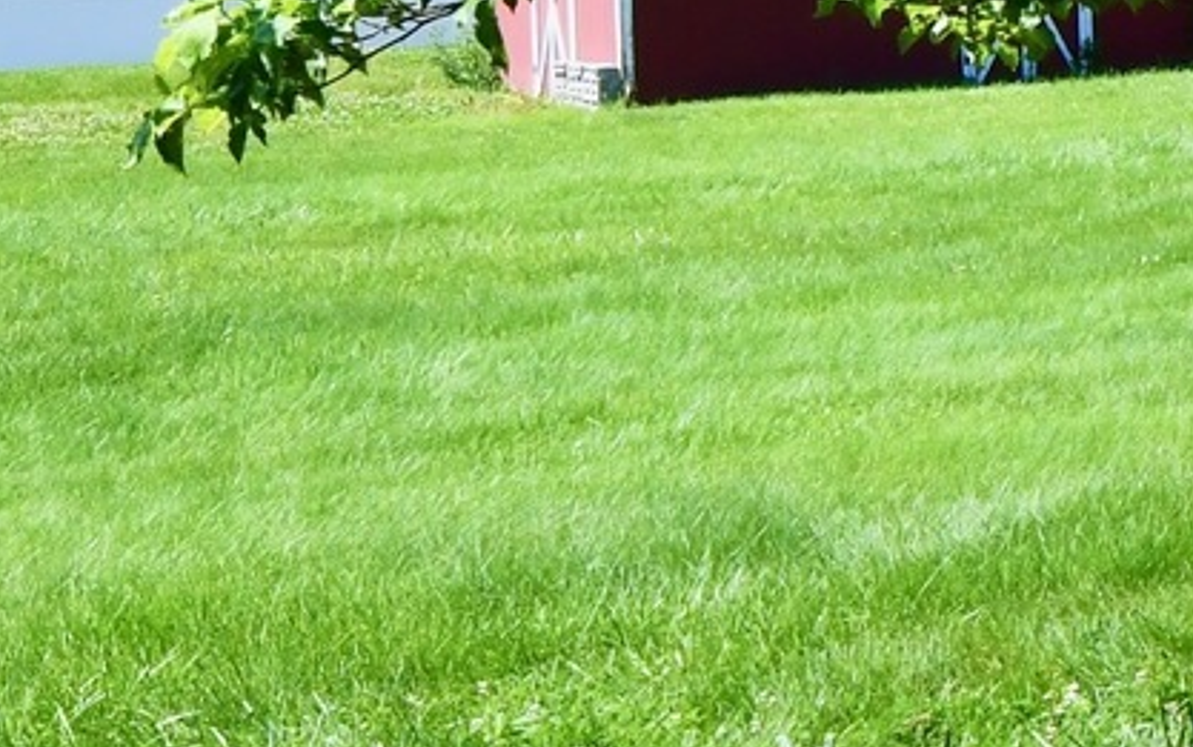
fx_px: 3415
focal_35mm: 105
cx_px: 1865
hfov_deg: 17.5
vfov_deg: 12.3
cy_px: -57
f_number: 11
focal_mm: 14
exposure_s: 1/500
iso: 640
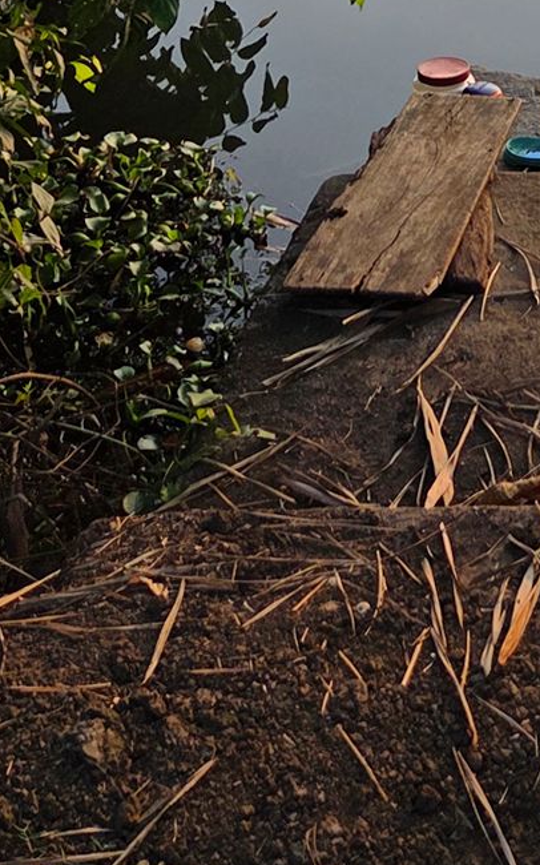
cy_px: -389
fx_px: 1767
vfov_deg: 22.9
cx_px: 761
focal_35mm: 75
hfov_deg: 16.2
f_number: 1.8
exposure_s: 1/1672
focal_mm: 5.4
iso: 80
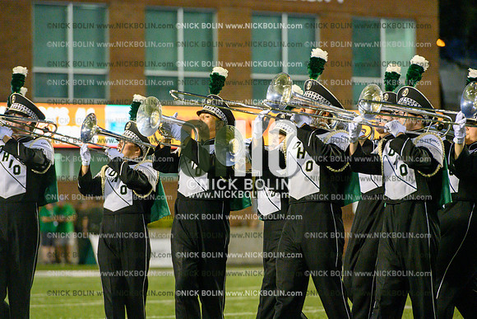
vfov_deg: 6.9
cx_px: 238
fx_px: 2650
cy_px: 160
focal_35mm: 200
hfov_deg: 10.3
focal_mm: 200
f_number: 4
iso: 10000
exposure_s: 1/1000
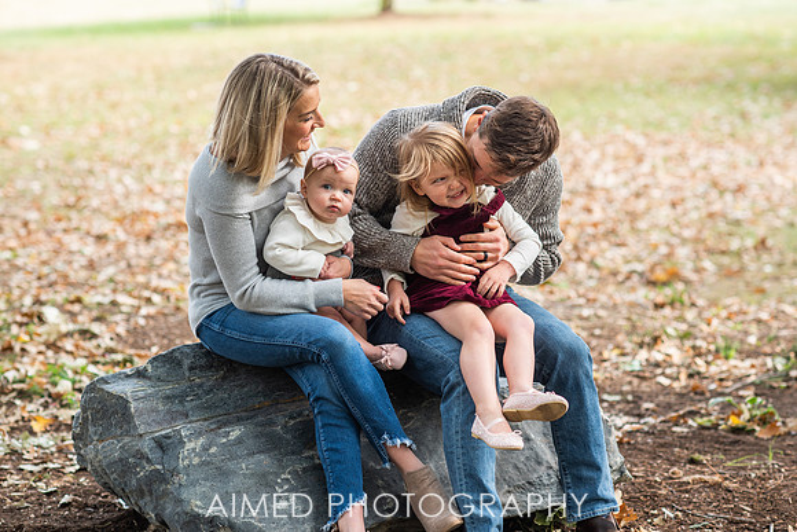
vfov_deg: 14.6
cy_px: 243
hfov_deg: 21.8
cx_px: 413
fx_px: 2069
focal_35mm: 93
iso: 100
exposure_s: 1/250
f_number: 2.8
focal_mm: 85
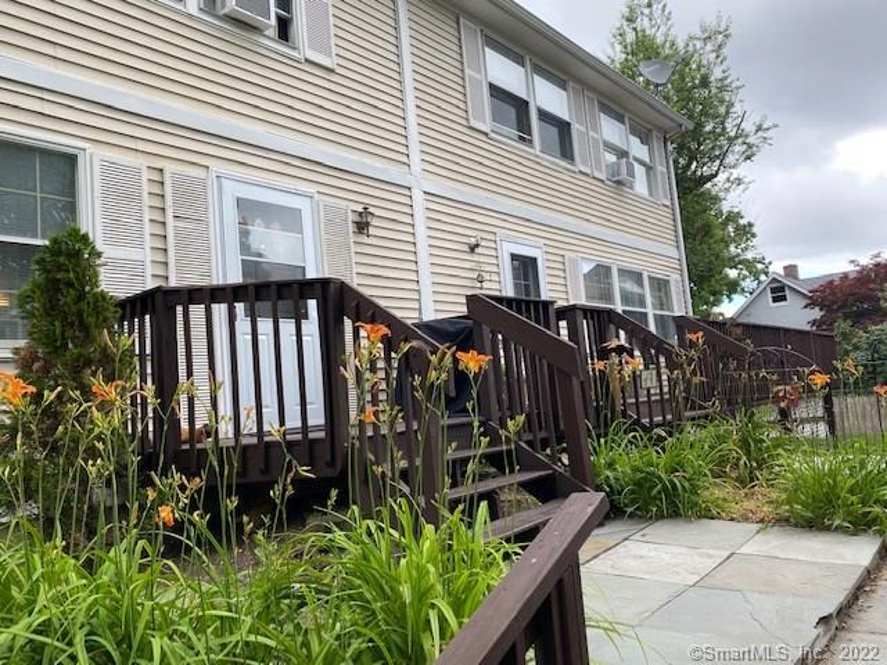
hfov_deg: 67.3
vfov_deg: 53.1
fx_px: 666
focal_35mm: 26
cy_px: 332
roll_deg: +6.0
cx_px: 444
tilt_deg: +7.1
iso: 32
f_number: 1.8
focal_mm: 4.25
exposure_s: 1/311
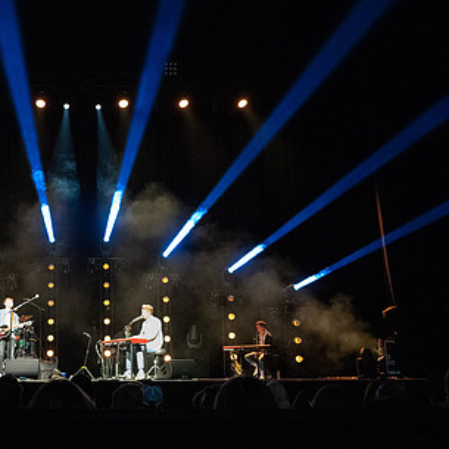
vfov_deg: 39.1
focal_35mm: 43
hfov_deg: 37.7
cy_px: 257
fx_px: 631
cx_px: 90
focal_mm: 24
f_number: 2.8
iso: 9000
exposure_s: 1/160
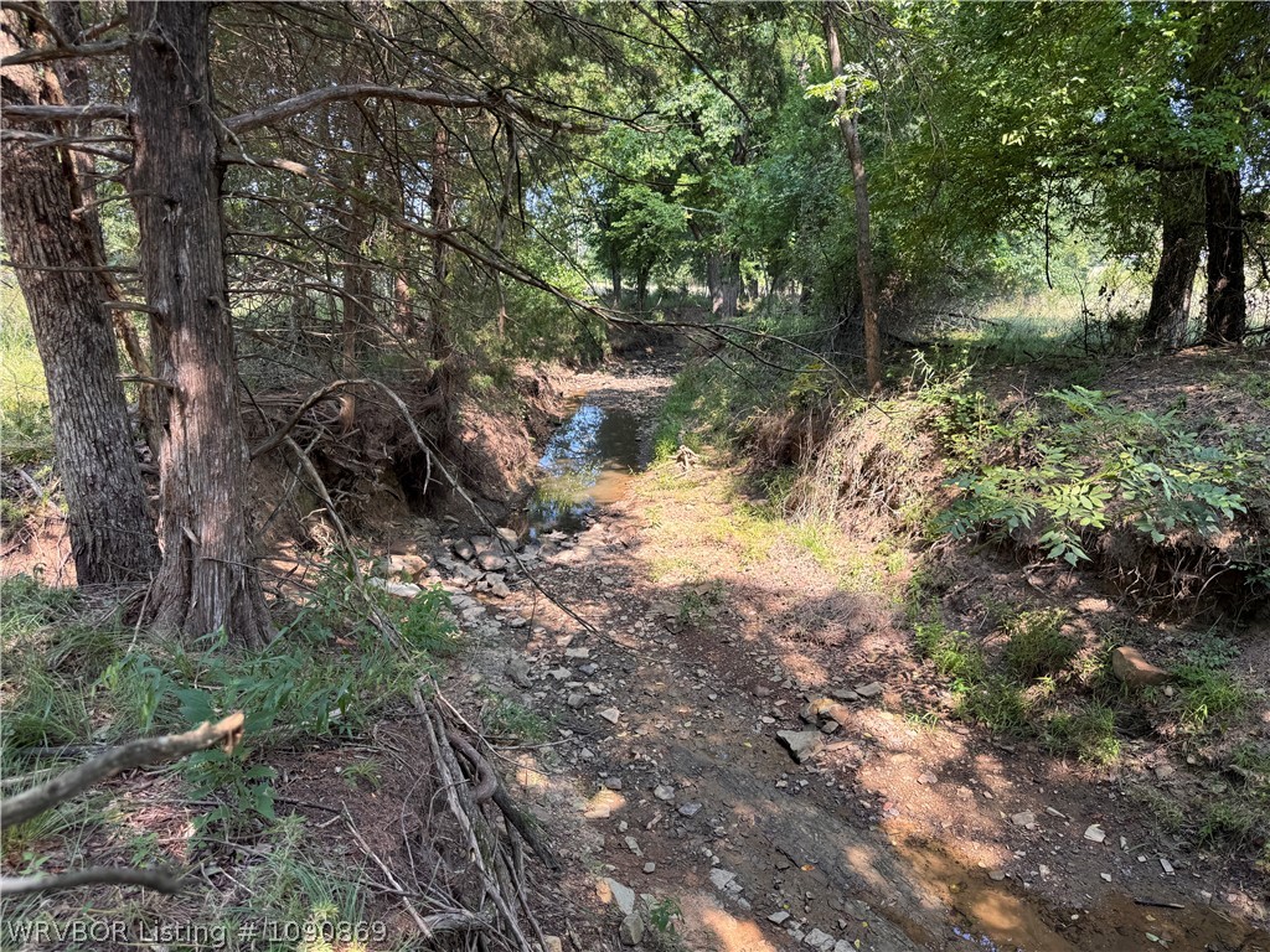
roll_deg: -1.7
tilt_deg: -16.0
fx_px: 881
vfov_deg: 56.8
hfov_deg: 71.6
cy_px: 476
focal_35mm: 24
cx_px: 635
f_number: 1.78
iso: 80
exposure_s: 1/208
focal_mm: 6.76
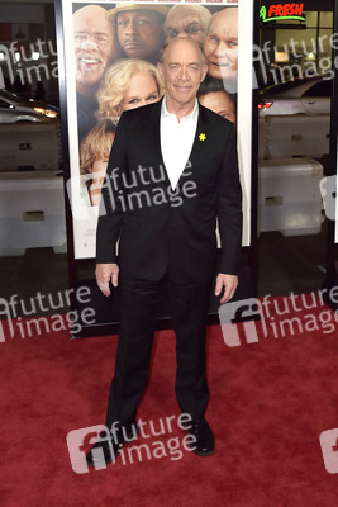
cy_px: 254
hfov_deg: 42.4
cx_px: 169
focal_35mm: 31
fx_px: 436
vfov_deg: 60.3
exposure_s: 1/320
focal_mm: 31
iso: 500
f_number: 6.3
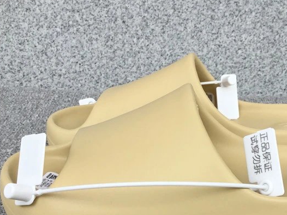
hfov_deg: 35.8
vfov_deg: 27.0
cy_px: 176
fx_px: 440
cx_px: 194
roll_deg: -2.6
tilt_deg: -26.0
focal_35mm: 53
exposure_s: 1/599
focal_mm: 3.3
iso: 25
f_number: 2.4
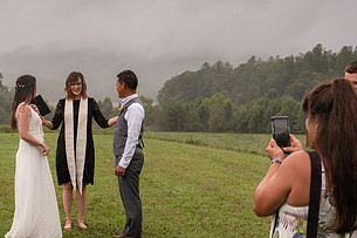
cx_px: 95
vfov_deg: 22.9
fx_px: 585
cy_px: 149
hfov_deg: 33.4
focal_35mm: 59
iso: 1400
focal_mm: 31
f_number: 6.3
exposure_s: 1/4000
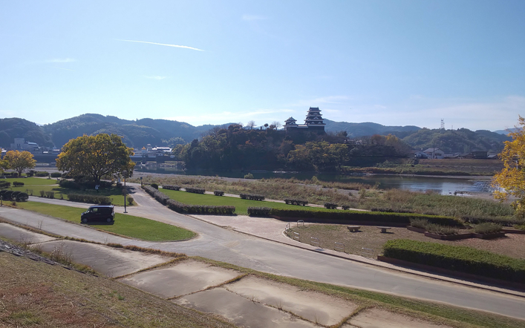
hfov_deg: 74.5
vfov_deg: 51.0
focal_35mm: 24
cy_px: 184
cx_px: 233
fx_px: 343
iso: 28
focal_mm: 3.45
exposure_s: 1/1708
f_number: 1.94
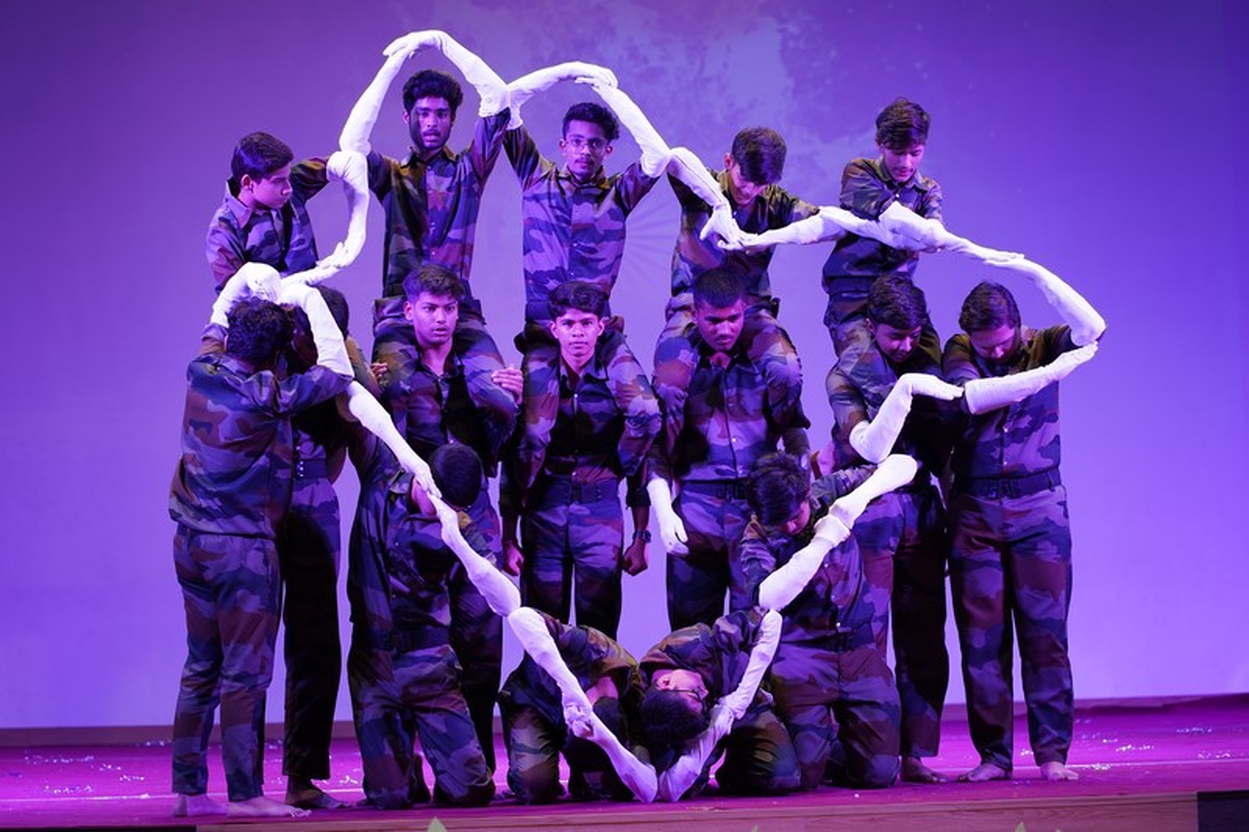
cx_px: 624
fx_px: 2948
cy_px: 416
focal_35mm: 85
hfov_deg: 23.9
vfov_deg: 16.1
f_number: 2.2
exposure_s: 1/400
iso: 500
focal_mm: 85
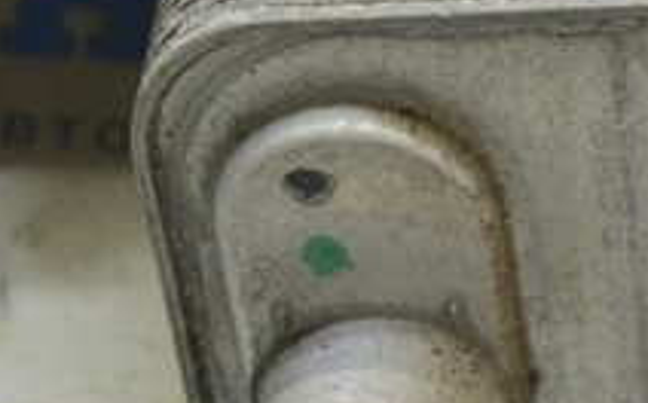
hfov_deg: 8.2
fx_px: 4473
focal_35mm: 254
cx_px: 627
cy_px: 163
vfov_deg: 5.2
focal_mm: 55
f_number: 5.6
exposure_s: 1/20
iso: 400
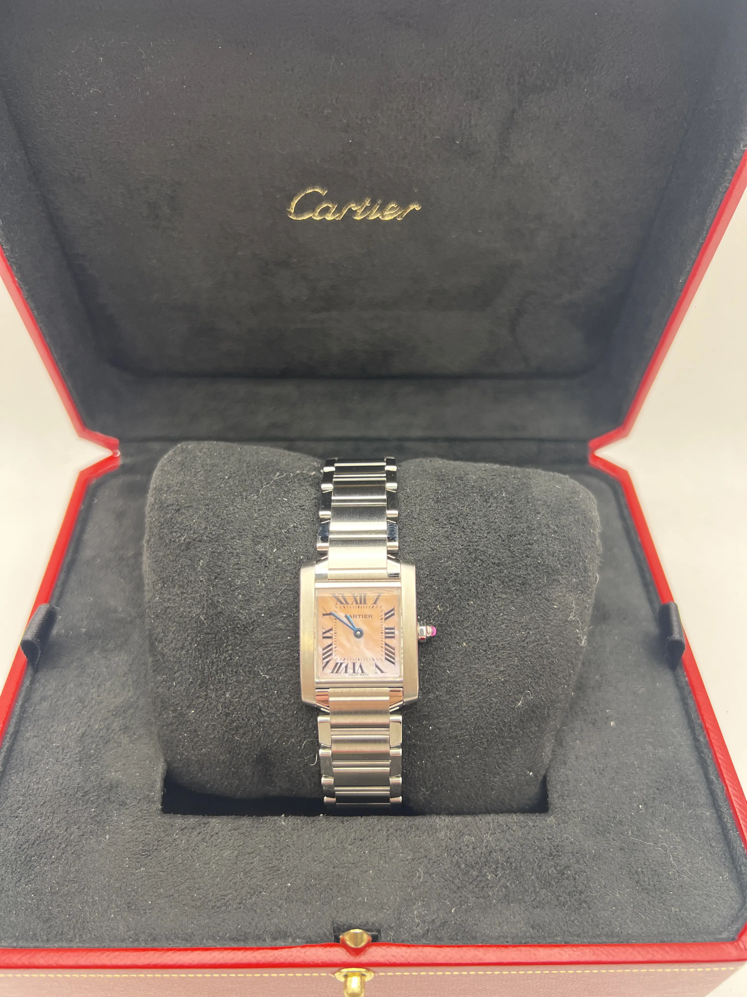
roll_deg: -1.4
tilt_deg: -43.6
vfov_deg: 67.3
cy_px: 498
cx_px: 374
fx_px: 748
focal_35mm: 26
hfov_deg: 53.1
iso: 80
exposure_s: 1/60
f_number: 1.5
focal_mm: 5.7
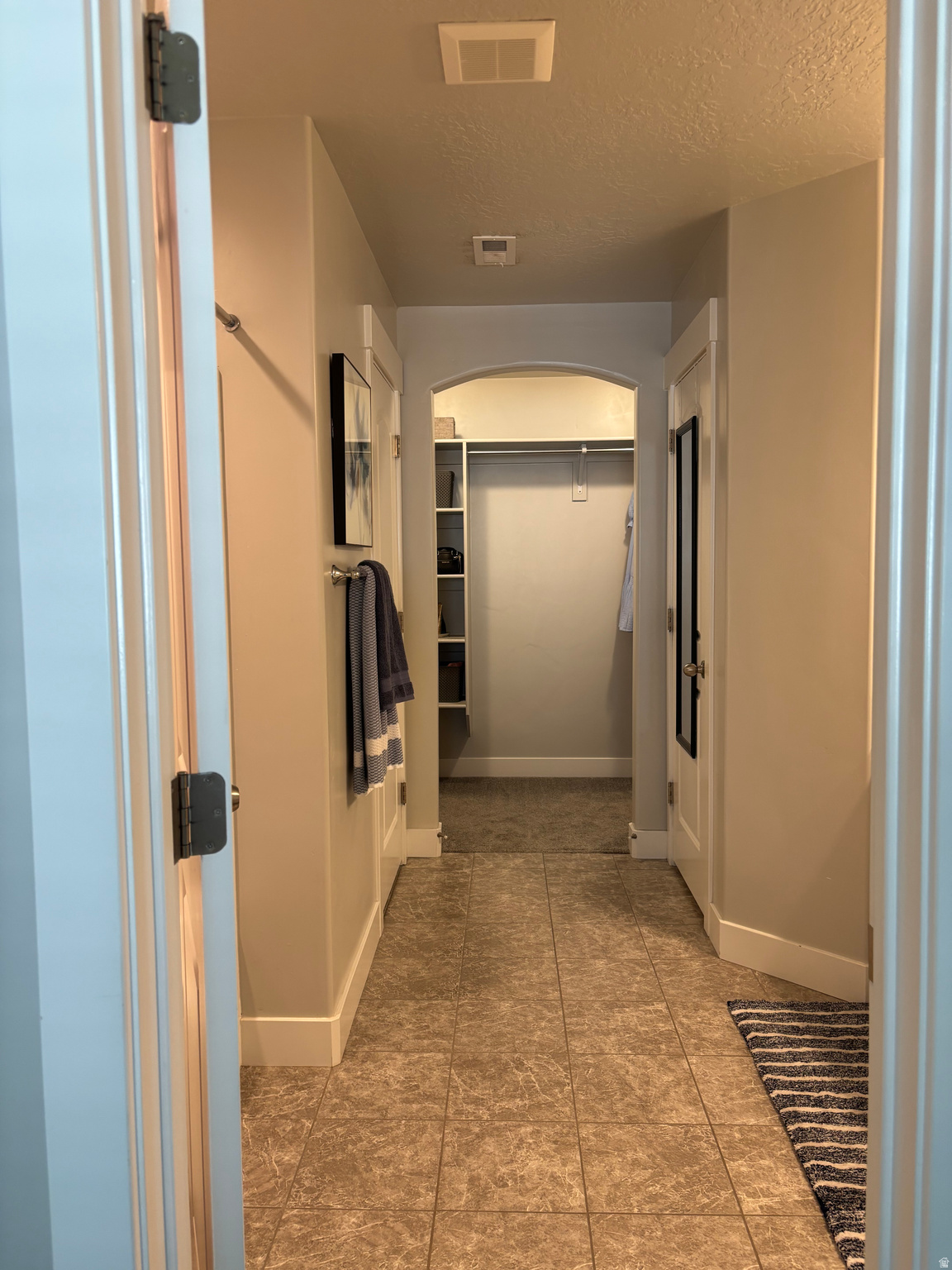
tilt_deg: -4.8
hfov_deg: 53.1
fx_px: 953
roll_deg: +0.8
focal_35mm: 26
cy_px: 635
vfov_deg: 67.3
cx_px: 476
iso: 100
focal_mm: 5.96
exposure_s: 1/60
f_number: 1.6
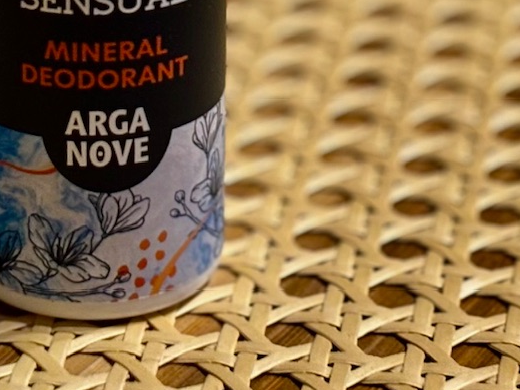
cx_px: 108
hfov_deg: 15.3
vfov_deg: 11.4
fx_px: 1923
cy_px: -54
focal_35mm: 128
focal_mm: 5.96
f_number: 1.6
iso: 125
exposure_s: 1/33
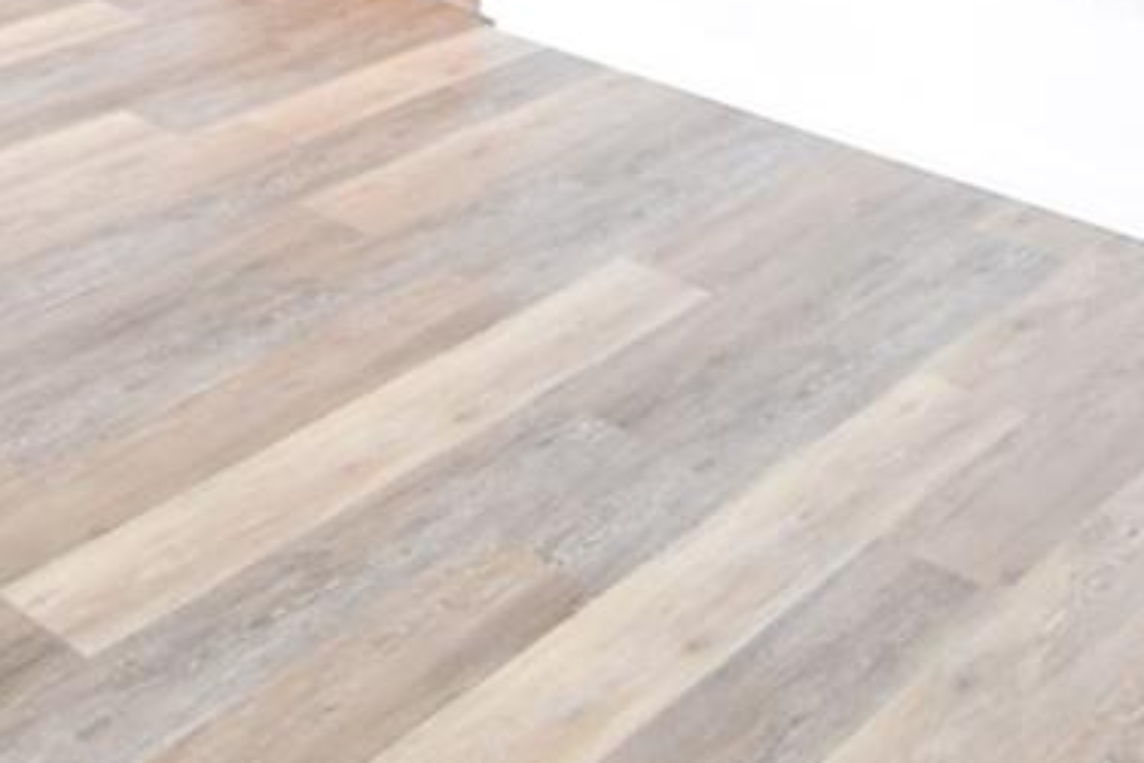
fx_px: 2034
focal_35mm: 64
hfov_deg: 31.4
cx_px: 485
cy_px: -617
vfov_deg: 17.3
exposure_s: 1/60
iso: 800
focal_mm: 10
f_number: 4
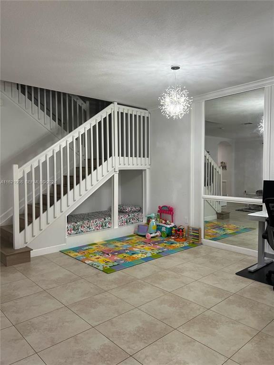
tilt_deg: -1.4
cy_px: 182
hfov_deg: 53.1
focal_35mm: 26
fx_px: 274
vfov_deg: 67.3
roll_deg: +0.7
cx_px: 137
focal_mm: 5.7
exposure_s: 1/120
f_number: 1.5
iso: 125
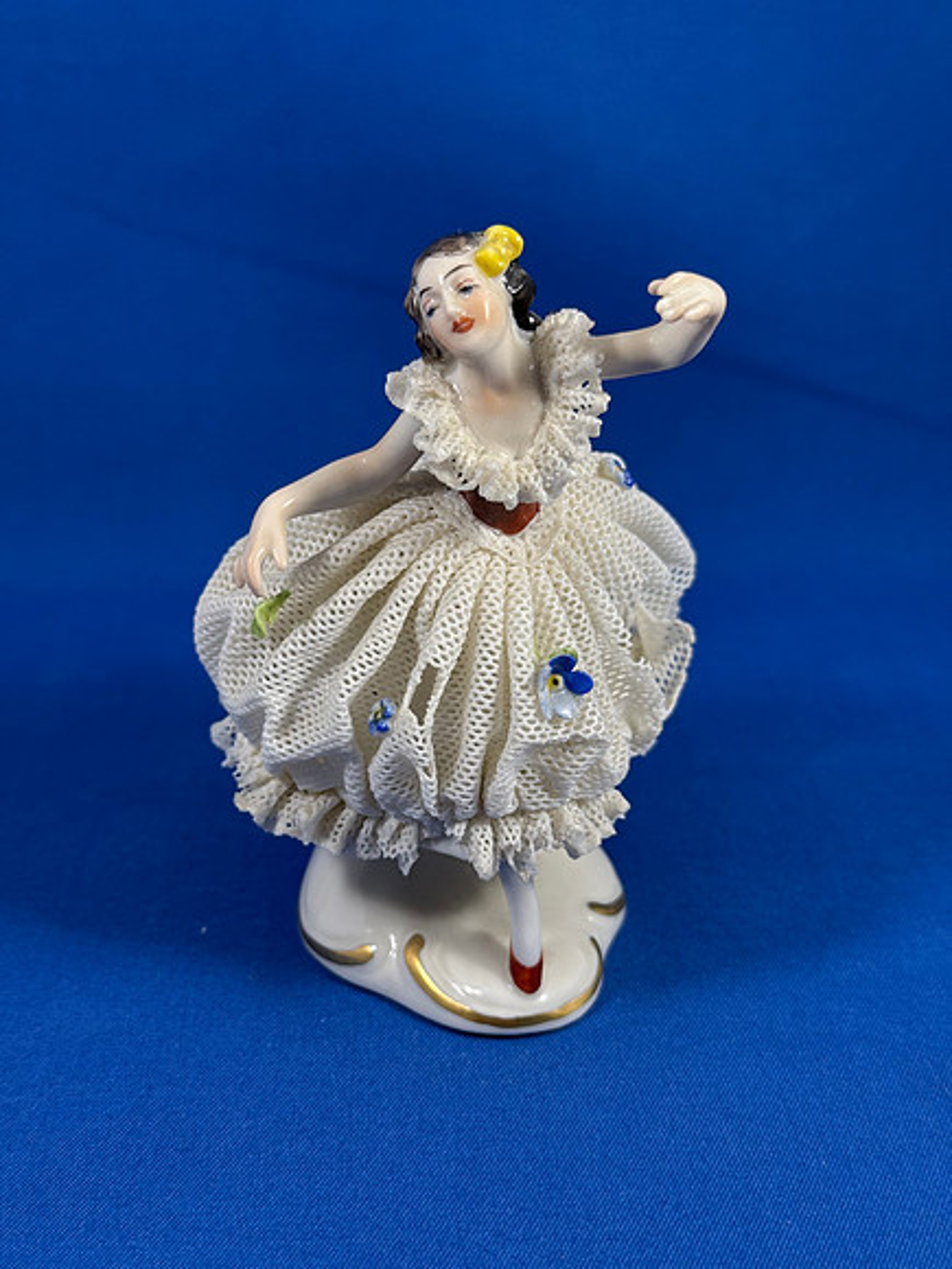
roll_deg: -0.6
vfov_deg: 39.7
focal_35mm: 48
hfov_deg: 30.3
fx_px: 1760
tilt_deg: -23.6
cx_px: 476
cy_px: 634
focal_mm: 6.76
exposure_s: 1/122
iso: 64
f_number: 1.78
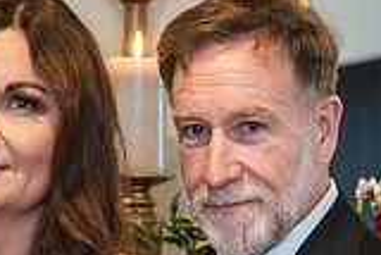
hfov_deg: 6.7
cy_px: 359
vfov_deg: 4.5
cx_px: 86
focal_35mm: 308
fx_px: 3263
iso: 1250
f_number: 3.2
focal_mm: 85
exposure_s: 1/160
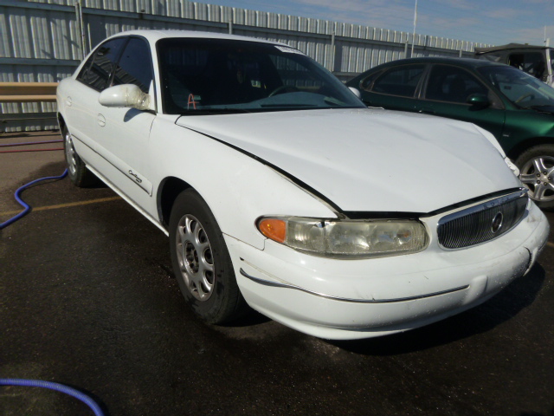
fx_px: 400
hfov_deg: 69.4
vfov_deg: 54.9
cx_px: 277
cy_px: 208
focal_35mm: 25
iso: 160
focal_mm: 4.5
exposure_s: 1/320
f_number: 9
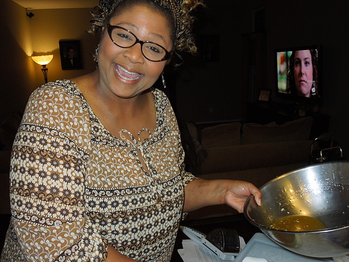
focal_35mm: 31
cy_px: 131
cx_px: 174
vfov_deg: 45.4
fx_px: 313
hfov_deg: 58.4
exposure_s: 1/30
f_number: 3.6
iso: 200
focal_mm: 5.6
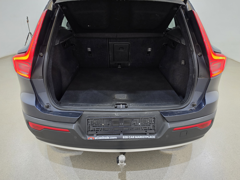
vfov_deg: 58.9
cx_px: 120
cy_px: 90
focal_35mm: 23
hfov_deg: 73.9
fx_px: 159
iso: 200
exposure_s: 1/100
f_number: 1.4
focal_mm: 6.5
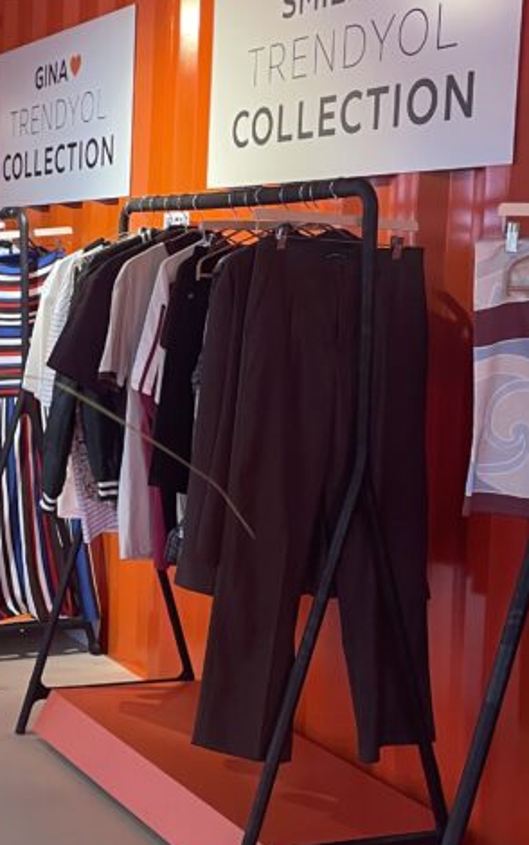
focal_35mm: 60
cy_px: 381
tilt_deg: -4.8
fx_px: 1383
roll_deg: -1.1
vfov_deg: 34.0
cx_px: -54
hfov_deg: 20.6
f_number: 1.6
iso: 125
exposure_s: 1/85
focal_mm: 4.2
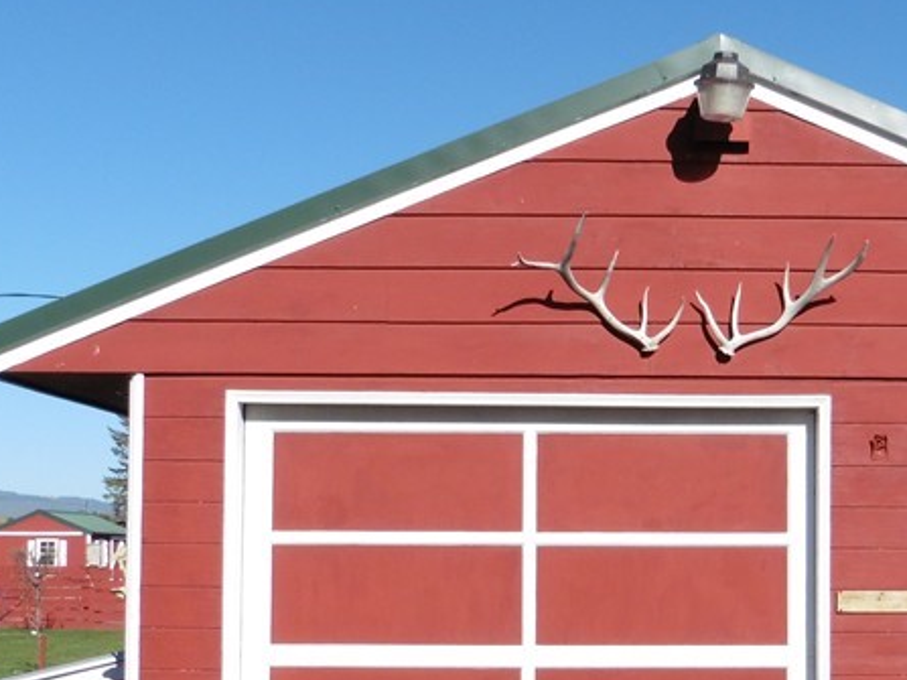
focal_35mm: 55
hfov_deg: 34.4
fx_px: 1441
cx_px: 651
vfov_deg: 26.4
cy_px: 463
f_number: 4
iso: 100
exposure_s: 1/1250
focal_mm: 4.3
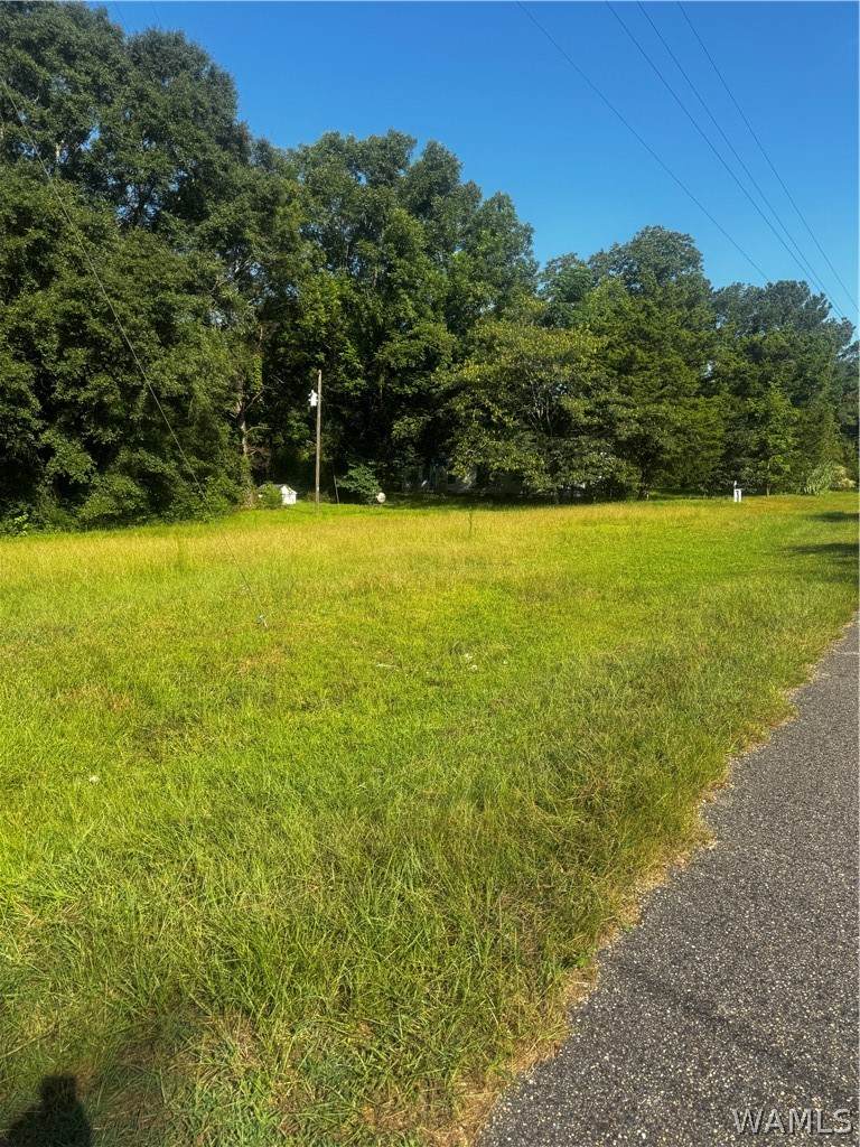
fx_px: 795
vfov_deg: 71.6
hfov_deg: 56.8
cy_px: 574
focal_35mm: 24
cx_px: 430
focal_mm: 6.76
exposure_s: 1/2041
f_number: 1.78
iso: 80
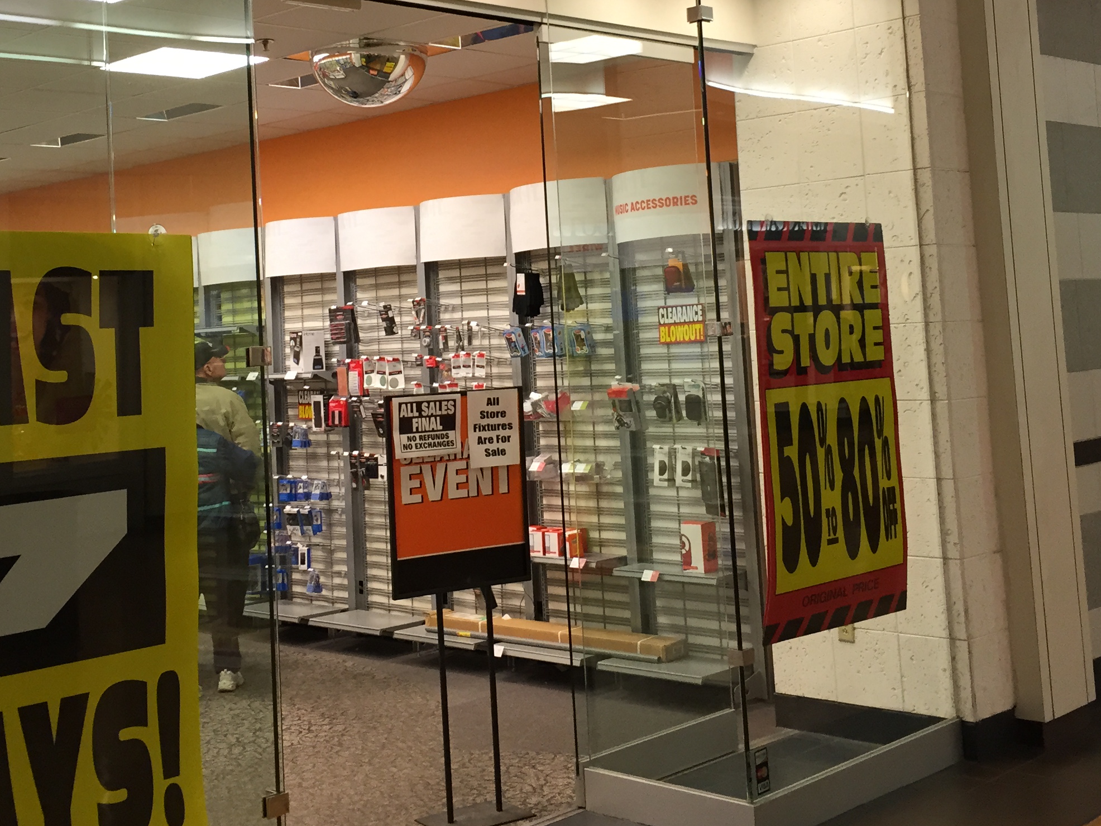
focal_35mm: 48
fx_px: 1527
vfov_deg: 29.8
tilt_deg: +5.4
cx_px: 500
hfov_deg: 39.6
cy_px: 218
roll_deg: +3.4
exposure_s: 1/30
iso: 40
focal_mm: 4.15
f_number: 2.2
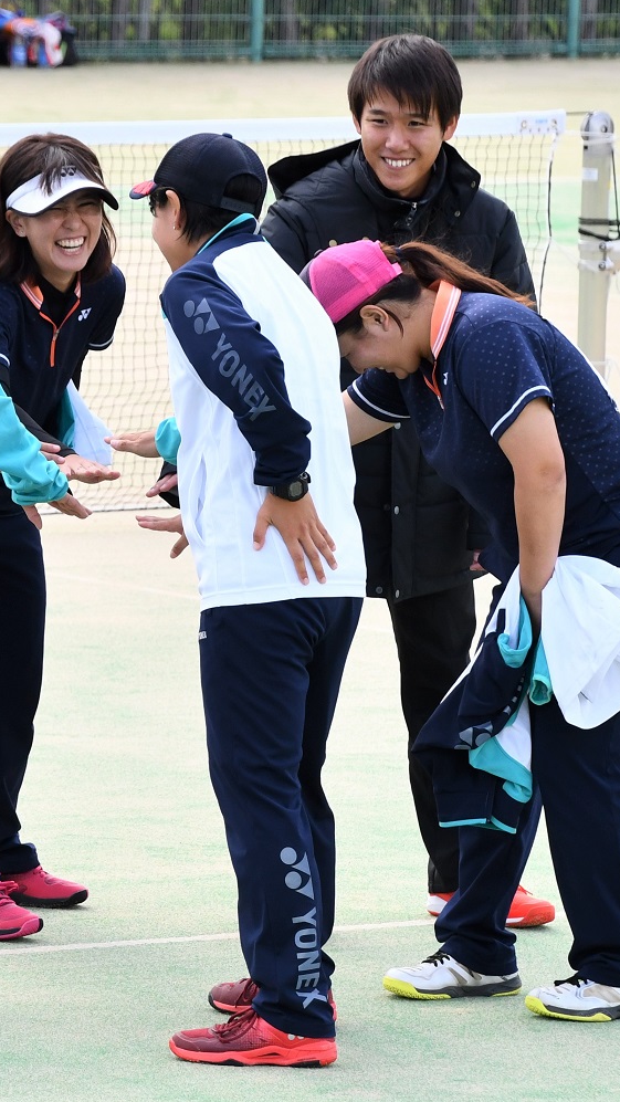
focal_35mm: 260
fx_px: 7597
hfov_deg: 4.7
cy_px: 552
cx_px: 130
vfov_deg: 8.3
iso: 640
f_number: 7.1
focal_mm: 110
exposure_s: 1/800
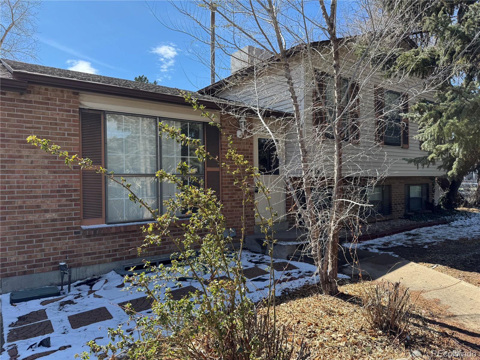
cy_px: 180
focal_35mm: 24
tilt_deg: +0.3
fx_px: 333
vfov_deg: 56.8
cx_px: 240
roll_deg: +1.1
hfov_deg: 71.6
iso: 80
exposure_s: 1/1560
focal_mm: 6.76
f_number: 1.78
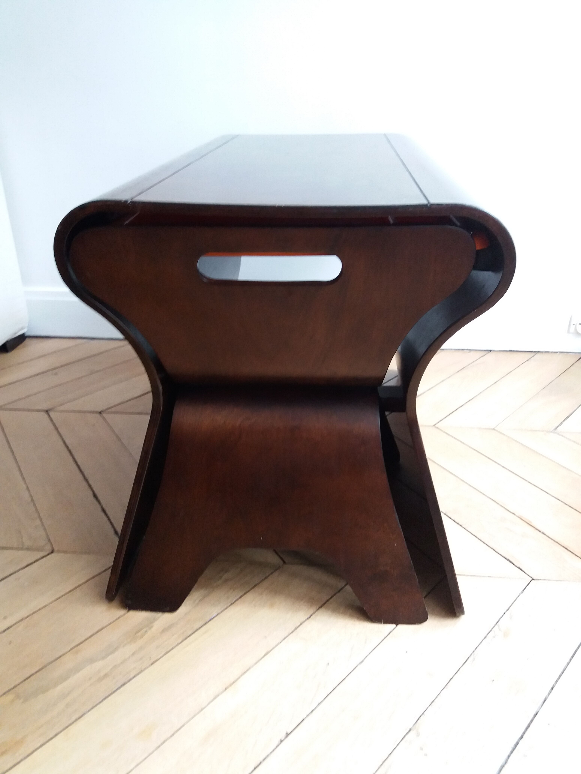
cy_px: 387
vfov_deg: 63.4
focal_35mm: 28
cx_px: 290
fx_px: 627
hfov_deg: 49.7
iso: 160
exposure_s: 1/17
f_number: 1.9
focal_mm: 3.7
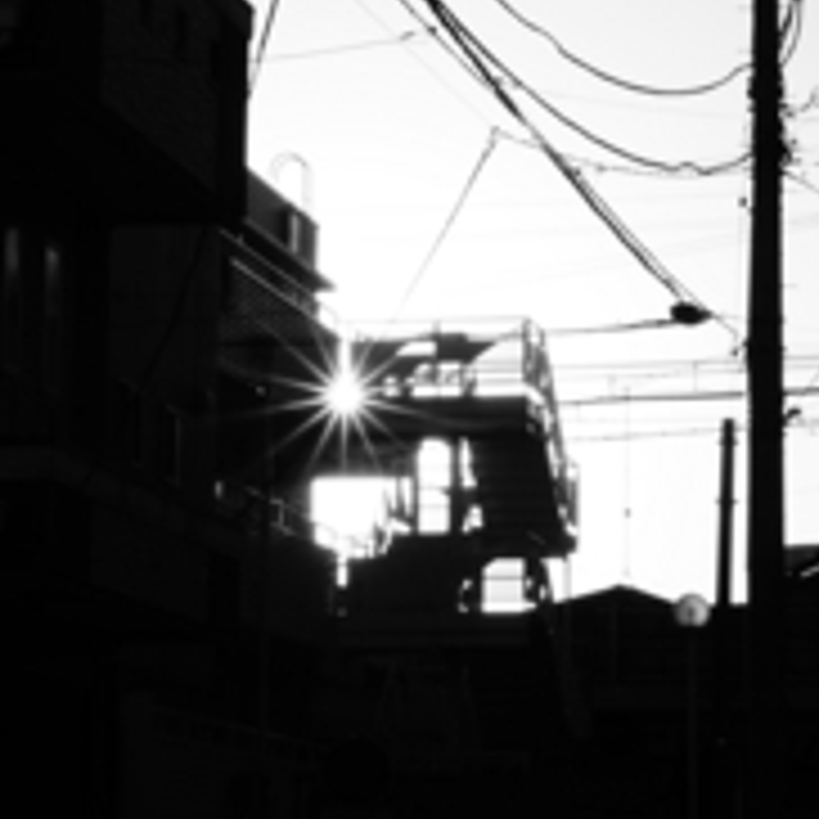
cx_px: 567
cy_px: 369
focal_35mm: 147
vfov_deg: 11.8
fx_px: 3946
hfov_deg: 11.8
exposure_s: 1/80
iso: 100
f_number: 22
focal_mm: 35
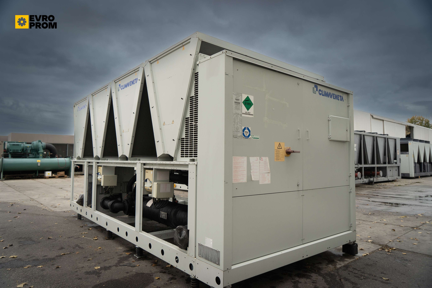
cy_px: 144
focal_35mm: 24
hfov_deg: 73.7
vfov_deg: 53.1
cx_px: 216
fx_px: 288
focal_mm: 24
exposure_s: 1/200
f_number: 5
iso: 250
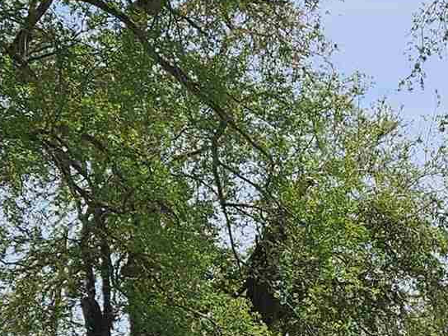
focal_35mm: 130
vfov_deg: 11.2
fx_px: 1682
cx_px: 622
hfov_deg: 14.4
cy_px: 398
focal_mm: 5.4
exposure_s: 1/3177
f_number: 1.8
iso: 25
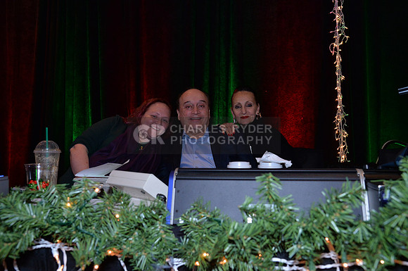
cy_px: 136
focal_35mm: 31
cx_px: 204
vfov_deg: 42.2
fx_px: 351
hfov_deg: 60.4
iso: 2500
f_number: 6.3
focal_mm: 31
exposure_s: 1/250
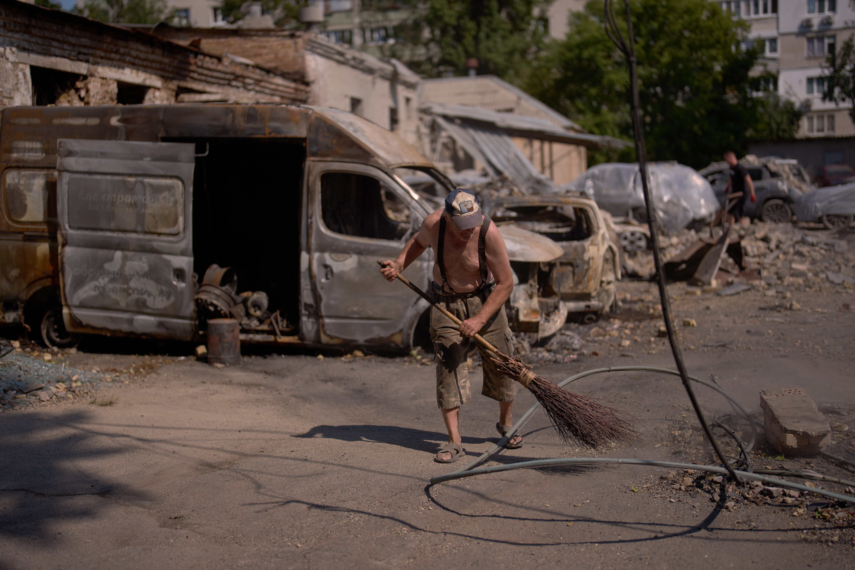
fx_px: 1187
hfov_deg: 39.6
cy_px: 285
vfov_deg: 27.0
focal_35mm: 50
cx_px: 428
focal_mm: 50
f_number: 1.2
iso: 100
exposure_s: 1/20000
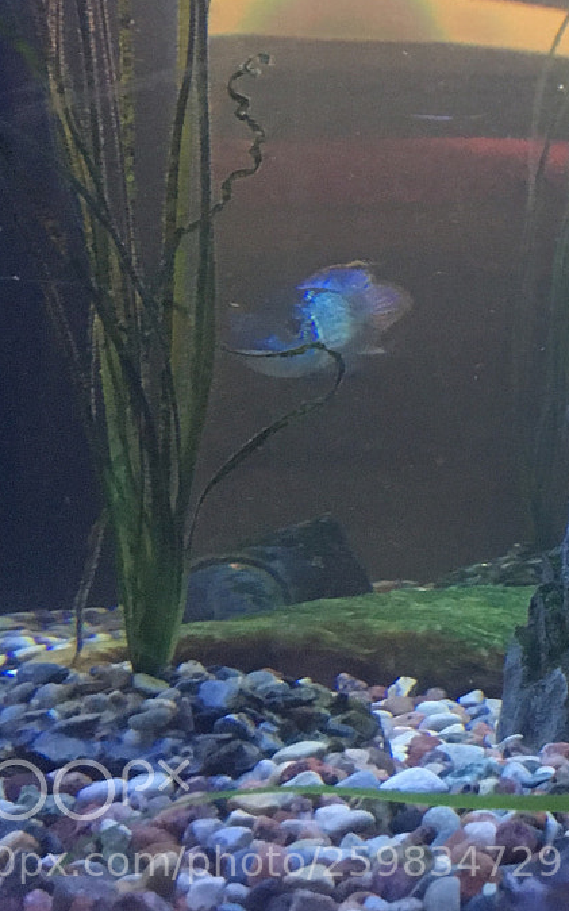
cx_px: 935
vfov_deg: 27.5
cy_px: 157
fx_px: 1812
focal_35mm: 73
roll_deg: +0.9
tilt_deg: +8.3
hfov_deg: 15.9
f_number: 2.2
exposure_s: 1/30
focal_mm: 4.15
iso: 200
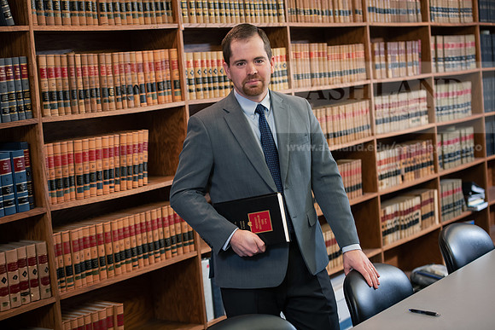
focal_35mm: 70
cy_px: 165
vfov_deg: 19.5
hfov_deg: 28.8
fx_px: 963
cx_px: 248
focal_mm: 70
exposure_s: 1/125
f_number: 3.2
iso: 1000
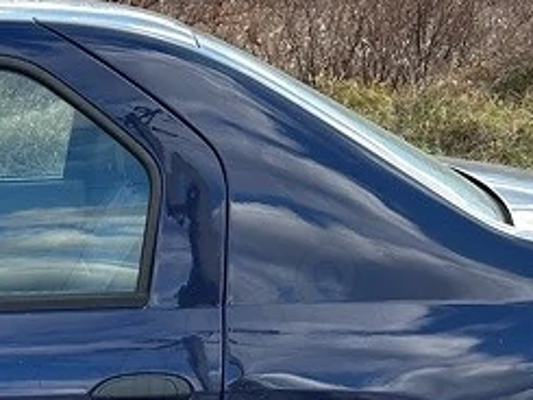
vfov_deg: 14.8
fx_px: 1510
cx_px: -296
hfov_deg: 17.7
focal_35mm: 98
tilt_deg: -18.5
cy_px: 433
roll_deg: +0.4
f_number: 1.78
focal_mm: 6.86
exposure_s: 1/594
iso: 80
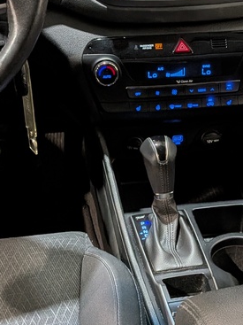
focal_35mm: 67
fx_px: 627
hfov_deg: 21.9
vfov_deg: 28.9
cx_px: 145
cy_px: 128
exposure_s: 1/120
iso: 26
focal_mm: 4.53
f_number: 1.7
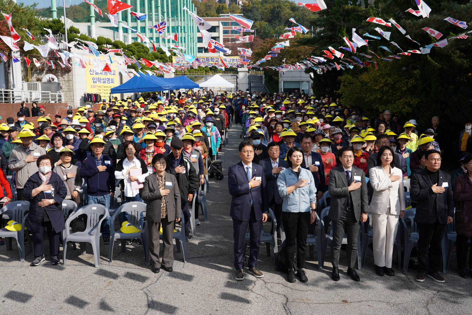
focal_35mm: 35
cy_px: 158
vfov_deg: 37.9
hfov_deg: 54.4
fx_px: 459
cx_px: 236
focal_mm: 35
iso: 100
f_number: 7.1
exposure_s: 1/250
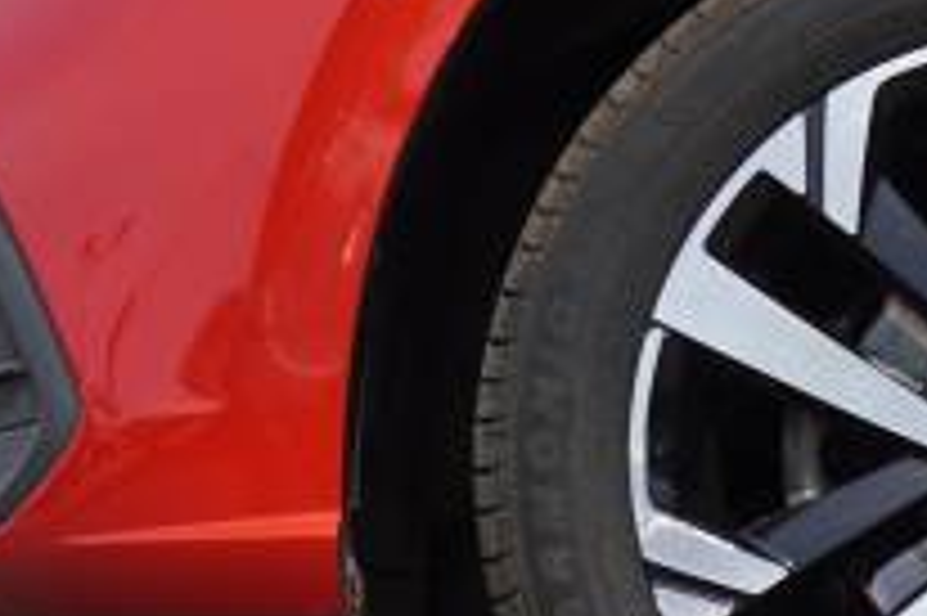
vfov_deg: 7.9
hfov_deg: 11.7
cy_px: 328
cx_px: 1094
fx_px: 4440
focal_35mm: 173
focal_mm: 37
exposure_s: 1/200
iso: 100
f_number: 5.6
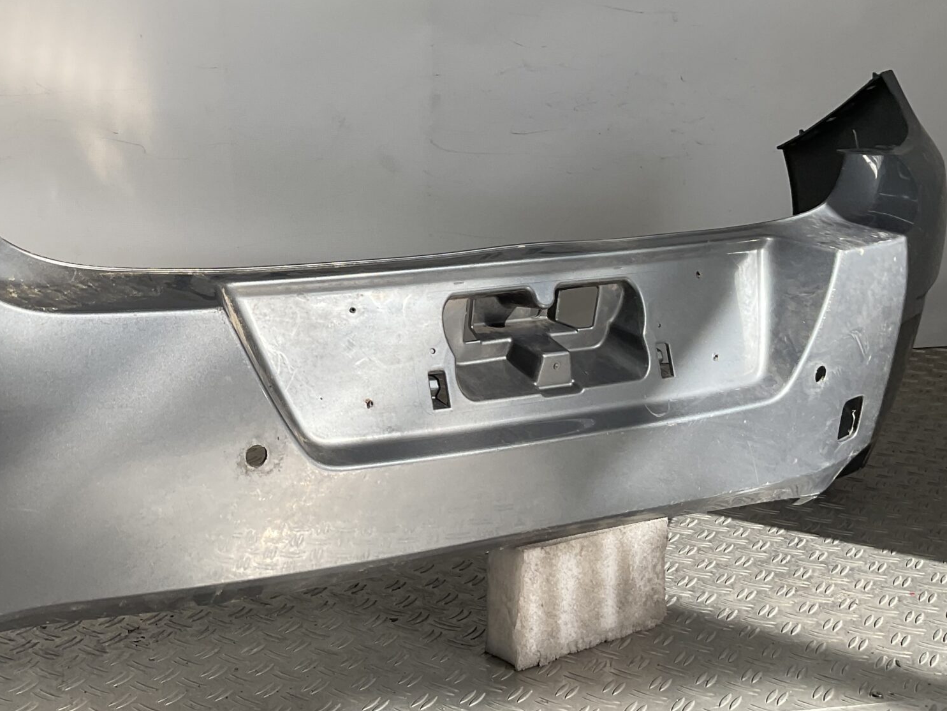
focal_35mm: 50
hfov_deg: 37.0
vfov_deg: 28.9
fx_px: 1368
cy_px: 242
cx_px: 209
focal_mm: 3
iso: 16
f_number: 1.8
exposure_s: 1/666
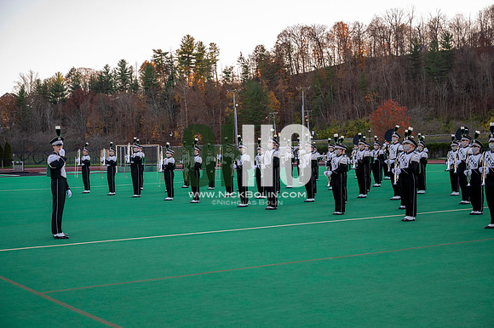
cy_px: 164
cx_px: 247
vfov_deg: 25.0
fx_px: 741
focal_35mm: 54
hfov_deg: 36.9
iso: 2000
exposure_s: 1/2000
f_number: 4
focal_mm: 54
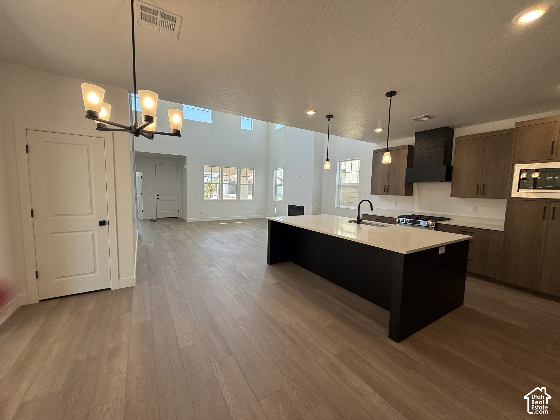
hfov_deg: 102.1
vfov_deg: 85.7
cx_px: 280
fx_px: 226
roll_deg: -2.3
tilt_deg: -3.7
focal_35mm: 14
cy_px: 210
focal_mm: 2.22
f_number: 2.2
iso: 64
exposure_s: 1/121
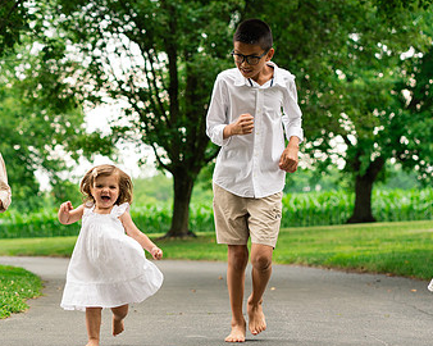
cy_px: 199
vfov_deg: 11.3
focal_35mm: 137
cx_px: 128
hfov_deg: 14.0
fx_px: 1755
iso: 500
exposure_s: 1/500
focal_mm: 85
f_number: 3.5
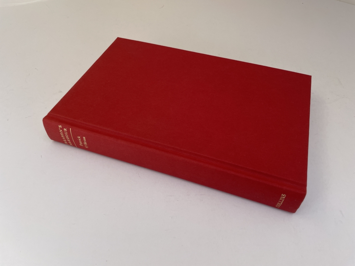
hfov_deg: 67.3
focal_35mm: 26
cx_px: 178
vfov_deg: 53.1
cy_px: 133
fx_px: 267
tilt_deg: -49.5
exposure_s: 1/572
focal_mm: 4.2
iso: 32
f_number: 1.6
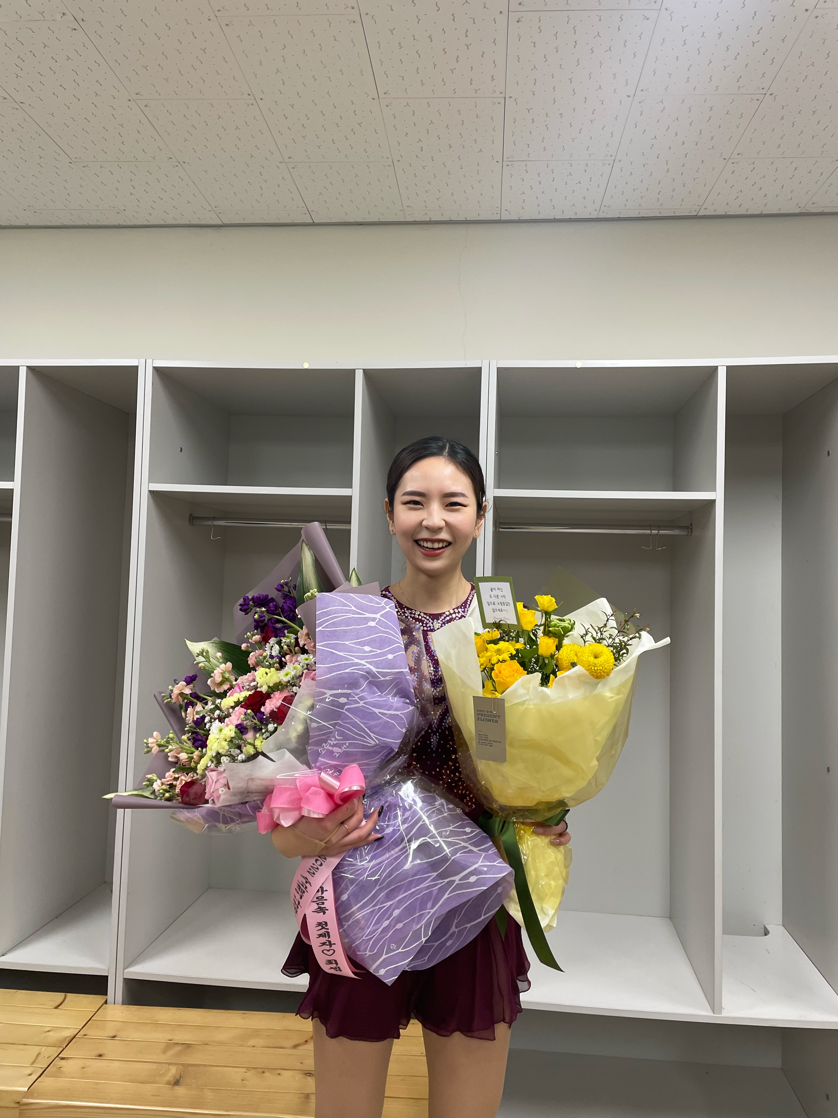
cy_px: 559
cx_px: 419
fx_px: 839
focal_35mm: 26
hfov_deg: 53.1
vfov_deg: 67.3
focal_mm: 4.2
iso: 125
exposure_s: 1/120
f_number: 1.6
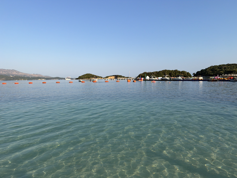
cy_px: 89
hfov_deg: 71.6
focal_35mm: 24
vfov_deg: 56.8
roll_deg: +0.5
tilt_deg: -3.9
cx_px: 118
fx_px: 164
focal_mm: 6.76
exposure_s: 1/4405
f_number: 1.78
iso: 80
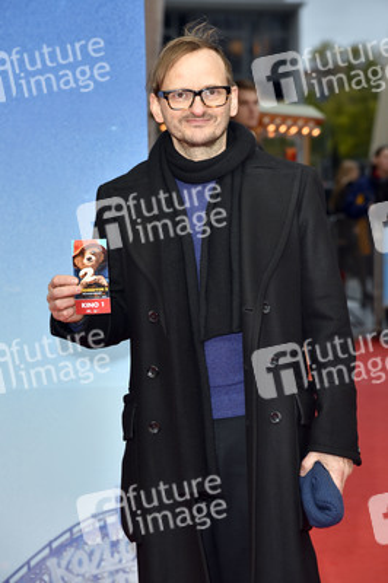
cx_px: 194
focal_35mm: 120
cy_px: 292
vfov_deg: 17.1
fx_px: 1943
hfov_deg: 11.4
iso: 640
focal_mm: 120
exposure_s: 1/200
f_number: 5.6
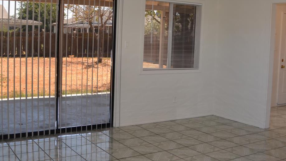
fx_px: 349
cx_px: 154
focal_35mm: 46
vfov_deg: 25.8
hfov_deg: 44.5
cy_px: 54
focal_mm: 18
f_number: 3.5
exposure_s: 1/125
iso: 320
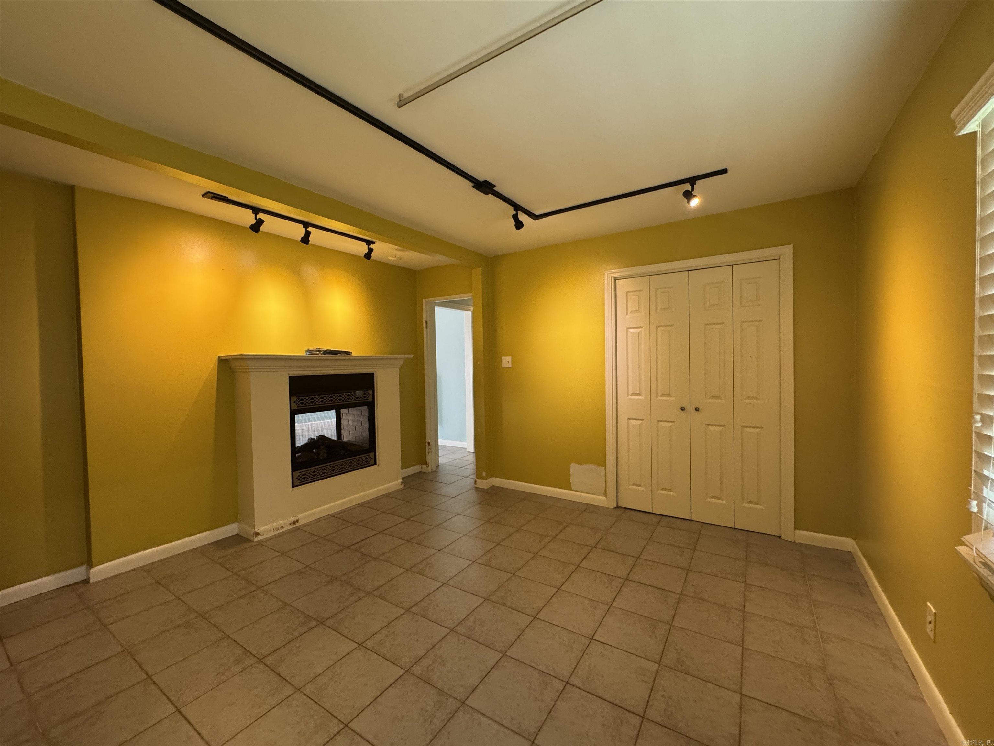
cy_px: 373
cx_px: 497
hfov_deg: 102.1
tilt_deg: -2.2
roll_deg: +1.0
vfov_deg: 85.7
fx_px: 402
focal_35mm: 14
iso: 250
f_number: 2.2
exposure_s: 1/120
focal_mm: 2.22
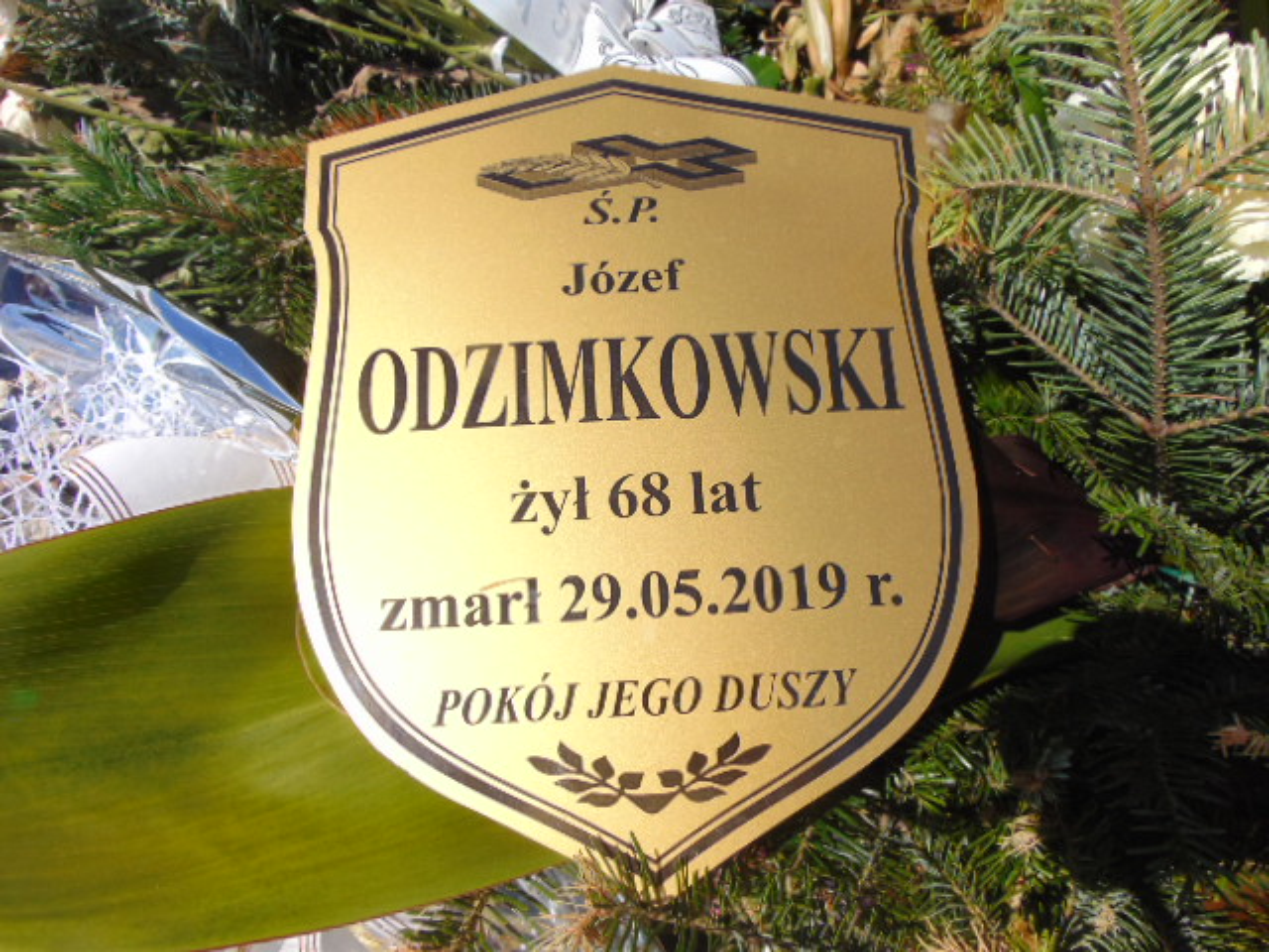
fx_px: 916
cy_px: 476
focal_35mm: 25
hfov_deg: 69.4
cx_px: 634
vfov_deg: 54.9
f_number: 7.7
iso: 80
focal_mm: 4.5
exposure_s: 1/320
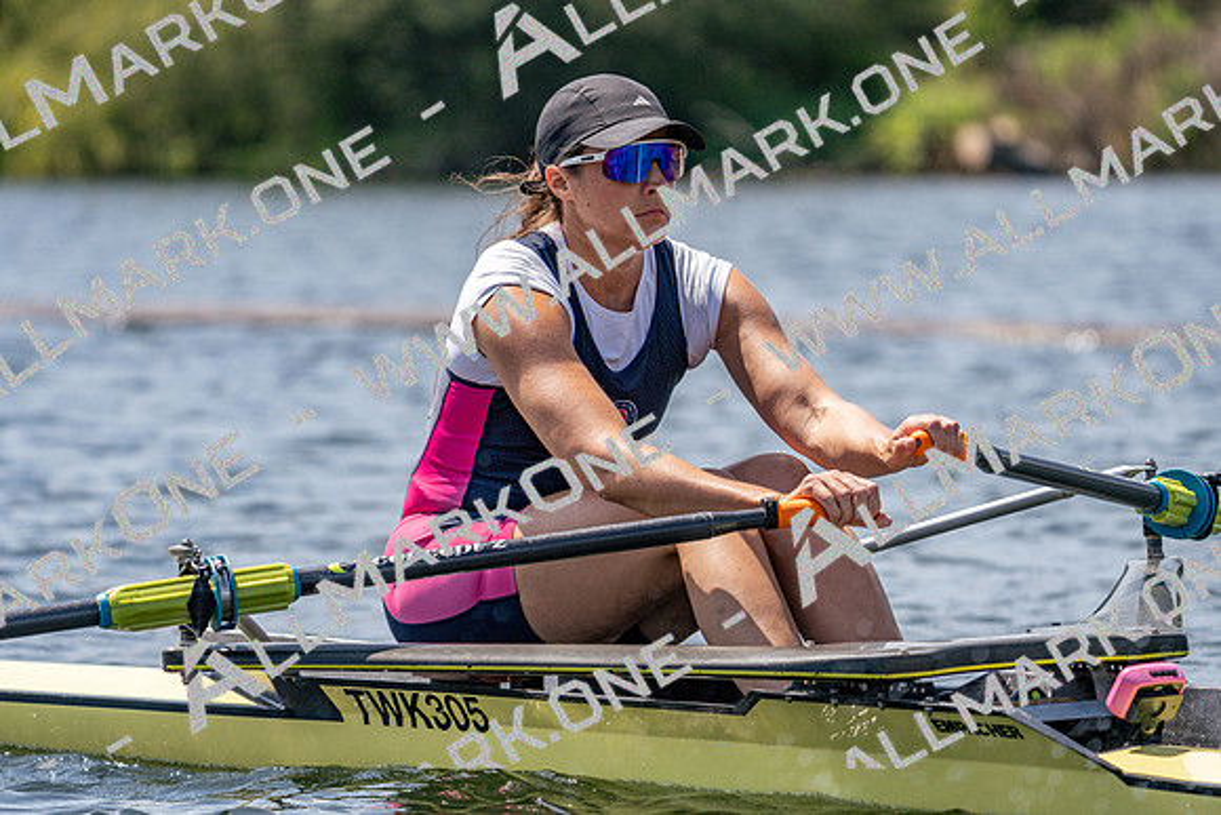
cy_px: 408
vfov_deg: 4.8
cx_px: 610
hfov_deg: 7.3
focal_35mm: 284
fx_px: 9634
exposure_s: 1/2000
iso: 320
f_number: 5.6
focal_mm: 284
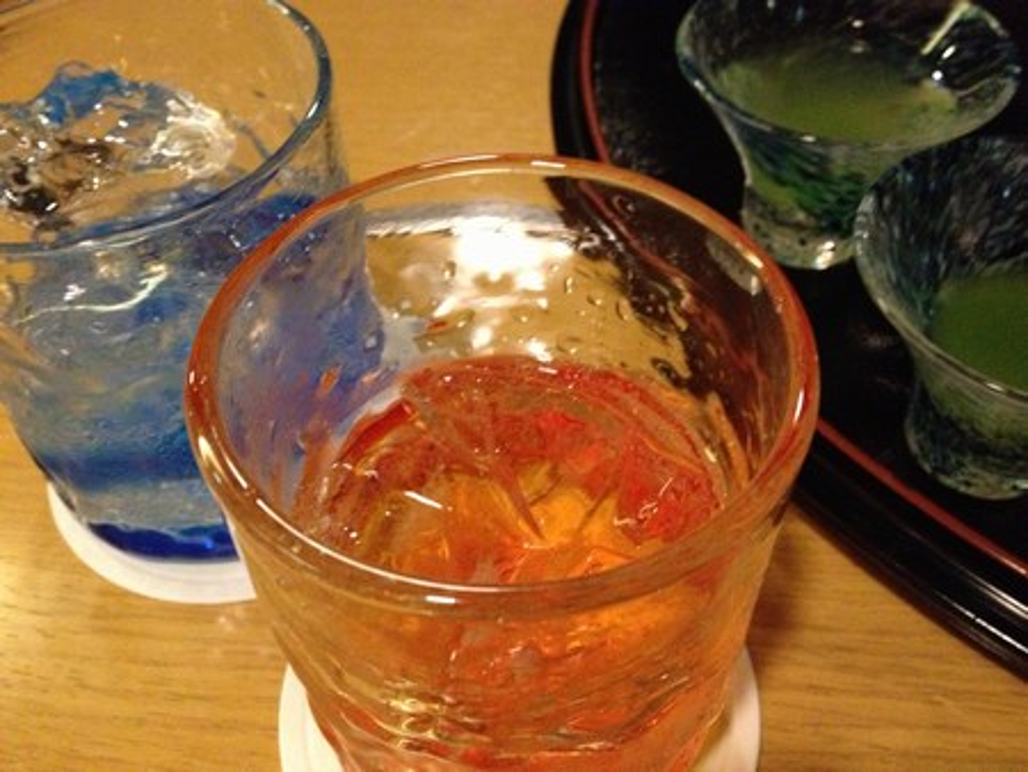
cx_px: 514
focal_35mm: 35
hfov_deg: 52.6
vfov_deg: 40.7
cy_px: 386
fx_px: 1040
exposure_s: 1/15
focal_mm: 4.28
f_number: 2.4
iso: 800
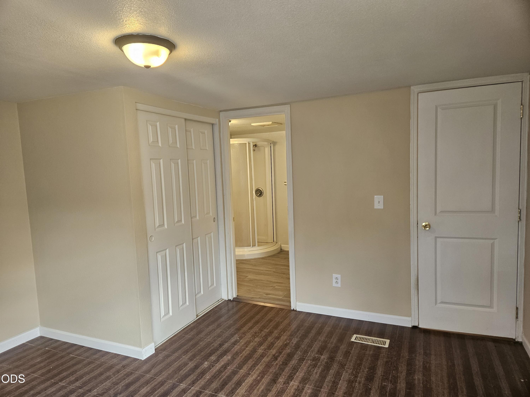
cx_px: 265
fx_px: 352
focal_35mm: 23
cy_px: 198
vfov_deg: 58.9
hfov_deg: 73.9
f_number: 1.8
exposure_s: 1/120
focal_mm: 5.4
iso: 160
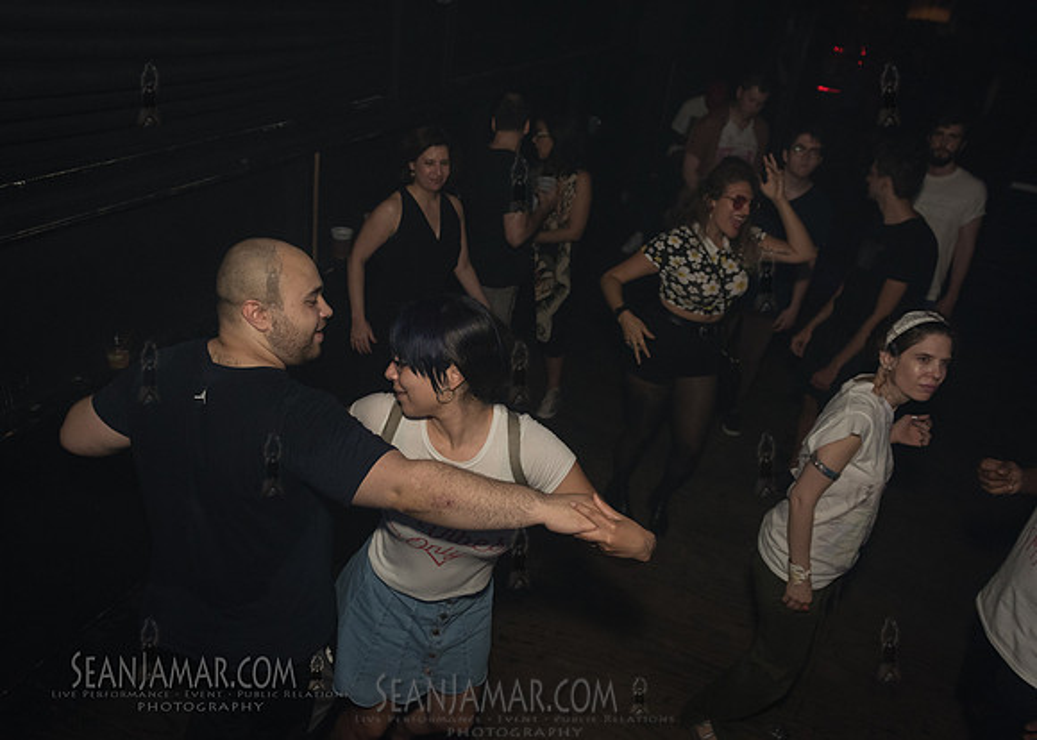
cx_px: 502
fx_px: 827
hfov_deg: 64.2
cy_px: 380
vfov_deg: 48.2
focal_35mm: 28
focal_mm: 24
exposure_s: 1/250
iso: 2000
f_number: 3.5
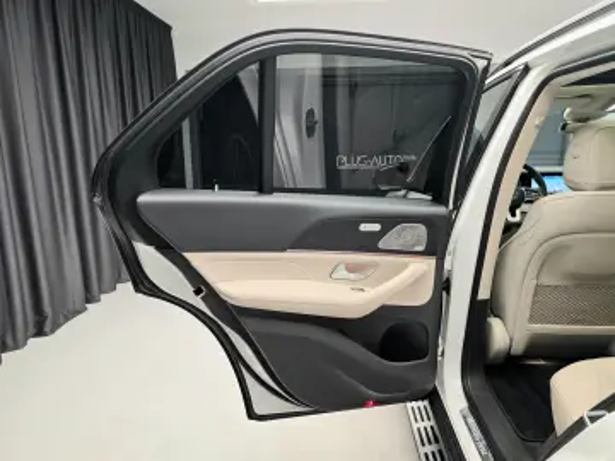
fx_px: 409
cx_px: 308
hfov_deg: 73.9
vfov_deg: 58.9
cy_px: 230
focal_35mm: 23
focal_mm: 6.3
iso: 200
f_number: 1.7
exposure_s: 1/182
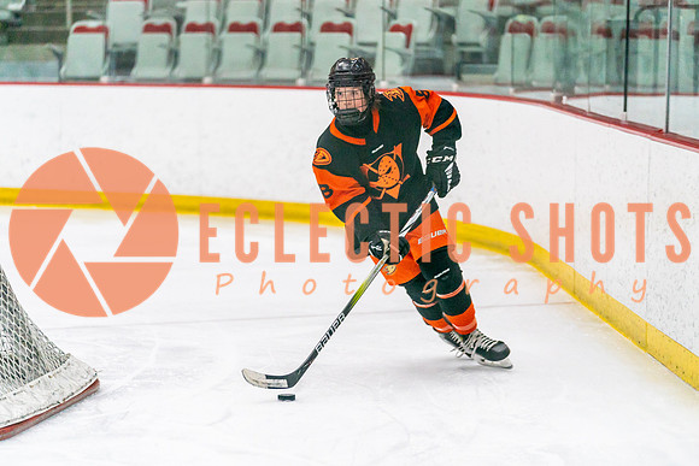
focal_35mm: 150
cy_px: 261
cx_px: 350
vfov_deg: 9.1
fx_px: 2918
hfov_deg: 13.7
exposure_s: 1/1250
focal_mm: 134
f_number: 2.8
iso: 3200
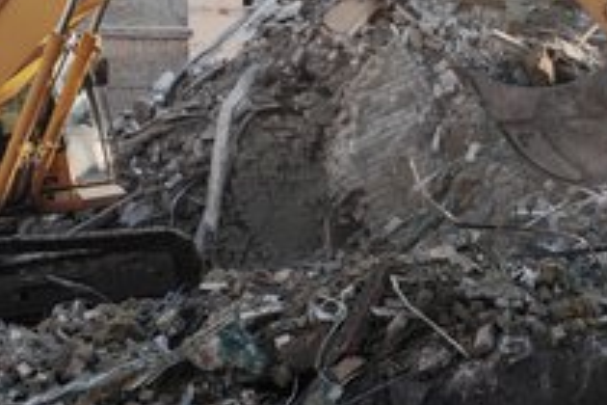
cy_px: 56
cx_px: 298
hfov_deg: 14.3
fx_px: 2411
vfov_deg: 9.6
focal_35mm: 143
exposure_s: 1/323
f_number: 5
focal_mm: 75
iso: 100
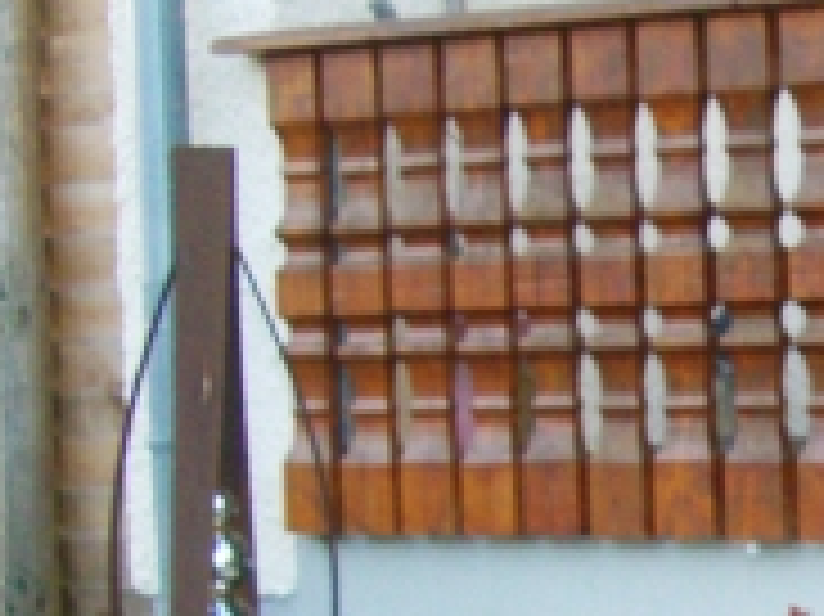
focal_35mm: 133
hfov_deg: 13.5
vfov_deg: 11.0
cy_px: 715
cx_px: 1436
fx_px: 3164
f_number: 2.8
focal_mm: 7.9
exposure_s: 1/60
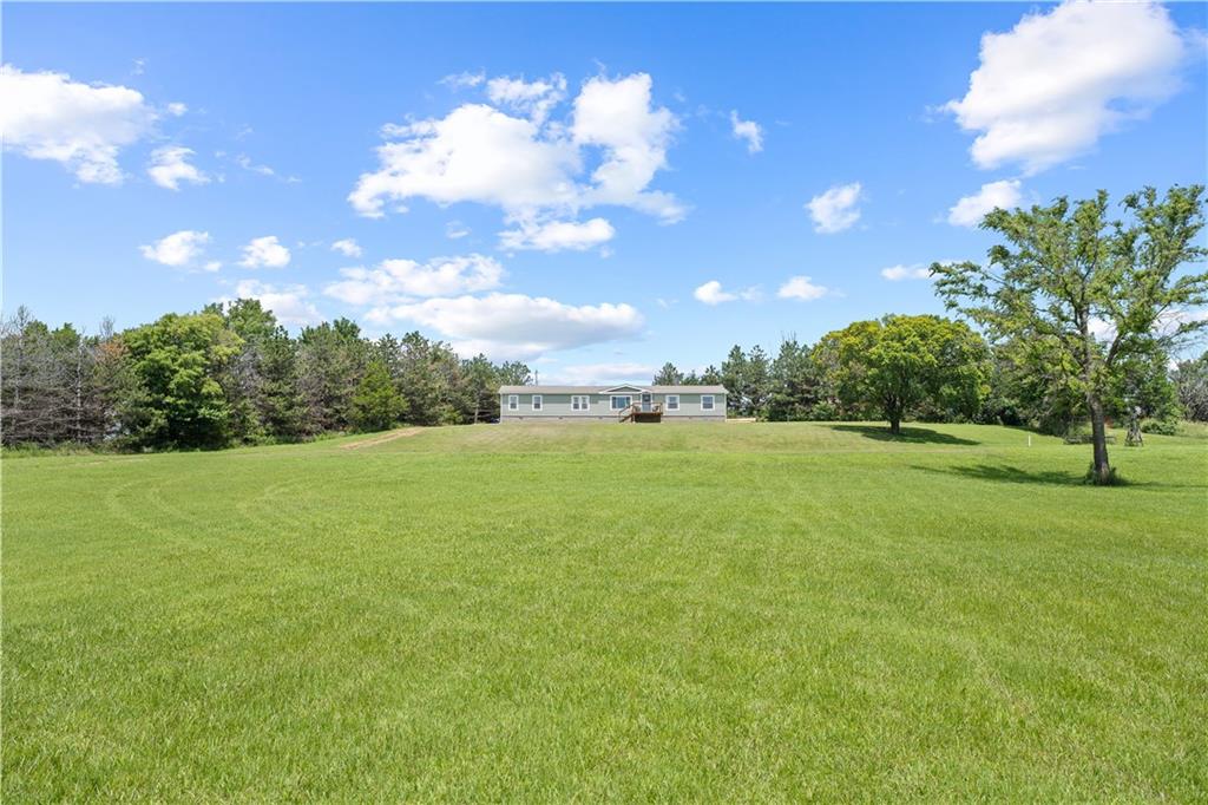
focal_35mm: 24
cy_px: 402
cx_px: 604
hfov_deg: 72.6
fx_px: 822
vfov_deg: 52.2
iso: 250
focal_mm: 24.5
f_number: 9
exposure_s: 1/100
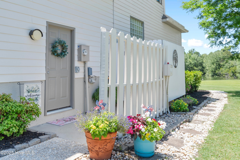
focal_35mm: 30
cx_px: 120
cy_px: 80
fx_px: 200
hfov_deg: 61.9
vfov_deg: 43.6
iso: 100
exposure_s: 1/100
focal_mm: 20
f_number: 5.6
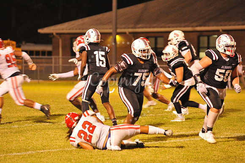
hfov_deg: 10.3
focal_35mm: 200
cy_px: 82
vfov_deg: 6.9
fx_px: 1360
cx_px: 122
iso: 5000
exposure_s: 1/160
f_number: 5
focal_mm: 200
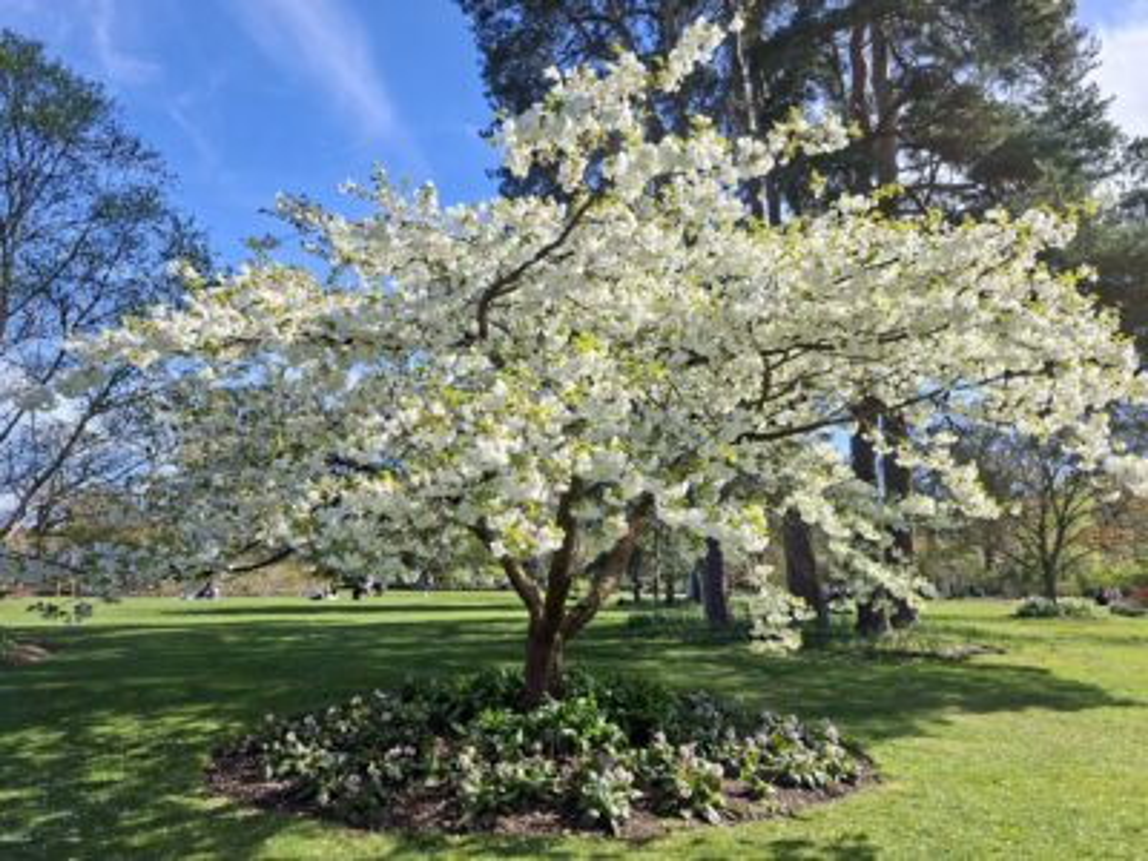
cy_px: 430
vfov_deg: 58.9
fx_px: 763
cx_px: 574
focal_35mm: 23
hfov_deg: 73.9
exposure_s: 1/1406
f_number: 1.8
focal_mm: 5.54
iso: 50
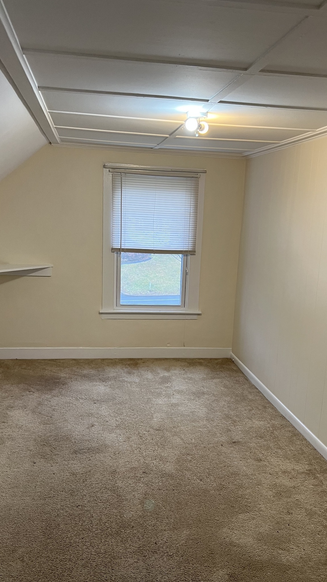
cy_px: 313
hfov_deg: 36.7
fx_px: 493
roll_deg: -2.3
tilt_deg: -11.5
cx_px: 171
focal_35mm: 32
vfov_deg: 60.9
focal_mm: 5.7
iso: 100
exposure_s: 1/60
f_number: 1.5
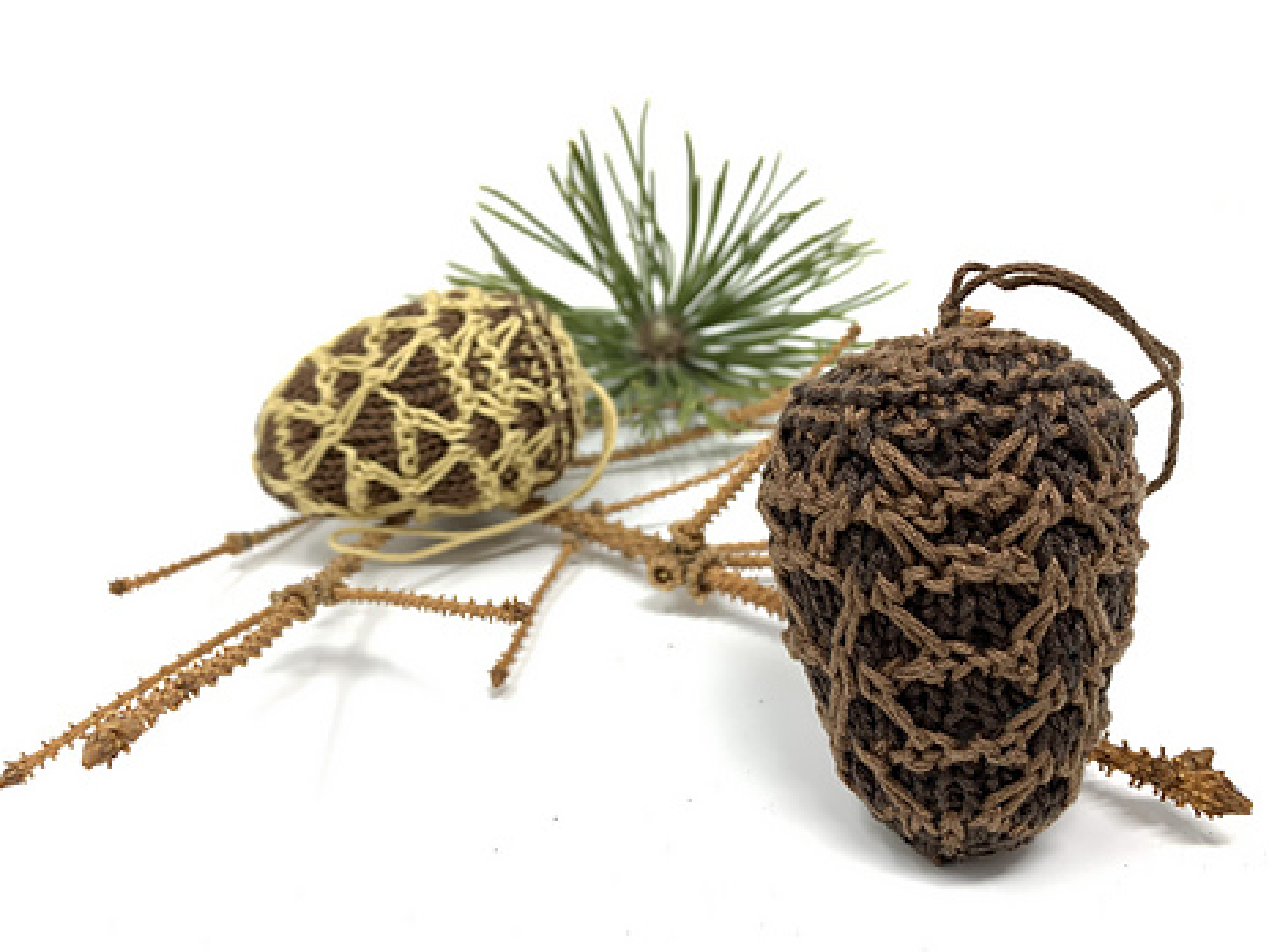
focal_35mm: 28
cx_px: 632
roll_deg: +1.1
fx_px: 1026
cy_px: 472
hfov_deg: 63.4
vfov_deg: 49.7
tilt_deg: -23.5
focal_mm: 4.25
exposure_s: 1/121
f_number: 1.8
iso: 50
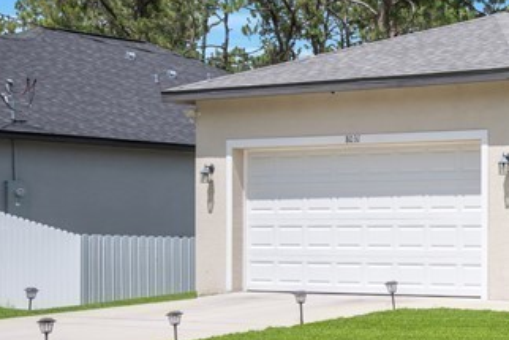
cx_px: 831
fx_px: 1429
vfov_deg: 13.5
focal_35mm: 101
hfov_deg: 17.5
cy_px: 233
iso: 100
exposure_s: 1/250
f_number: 8
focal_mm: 20
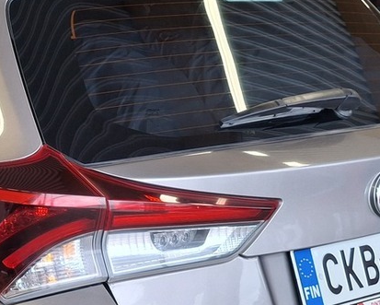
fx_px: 957
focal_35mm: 85
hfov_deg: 21.5
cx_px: -17
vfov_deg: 18.0
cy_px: 214
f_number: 1.8
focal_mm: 4.69
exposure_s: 1/100
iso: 50
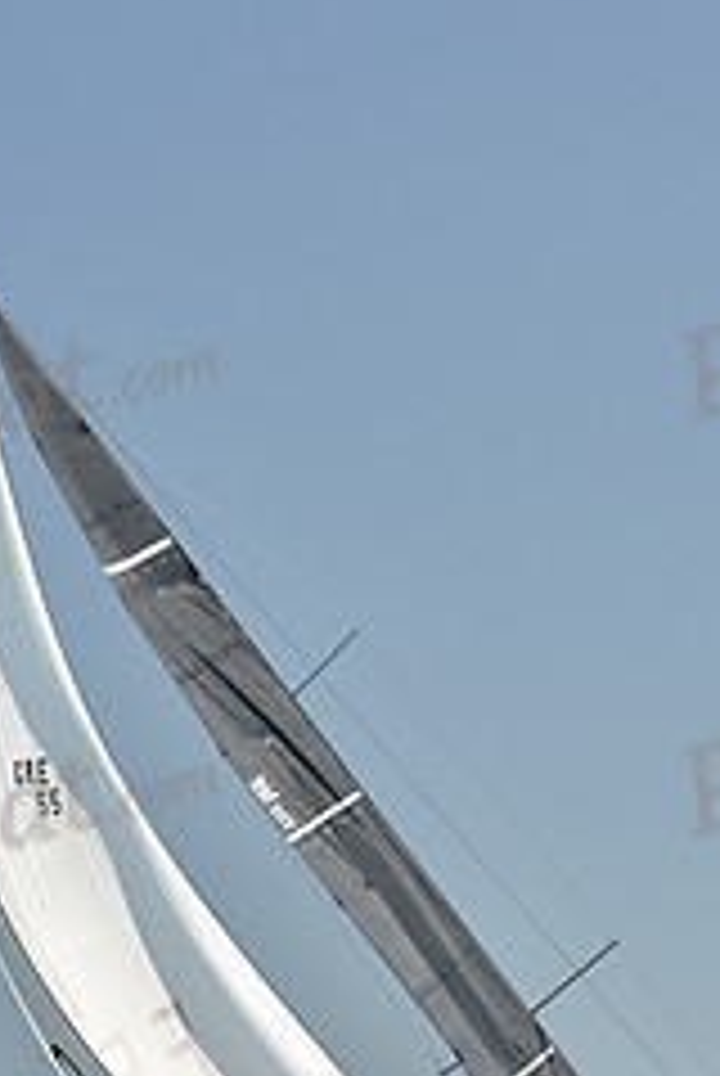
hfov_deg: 6.7
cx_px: 452
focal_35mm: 206
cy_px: 1017
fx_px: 6162
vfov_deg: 9.9
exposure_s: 1/800
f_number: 4
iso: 250
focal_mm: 85
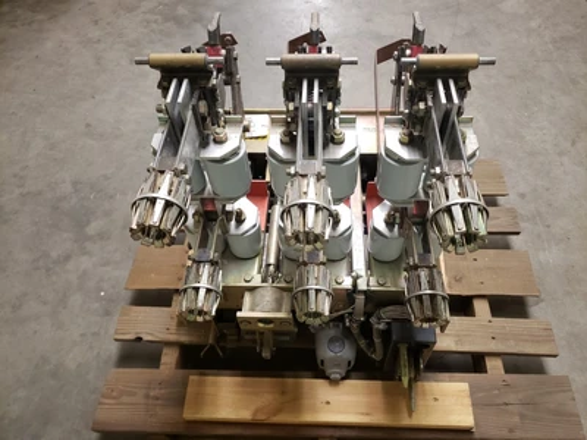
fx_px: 441
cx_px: 294
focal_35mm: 26
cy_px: 220
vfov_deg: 53.1
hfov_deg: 67.3
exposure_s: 1/60
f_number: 1.5
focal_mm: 4.3
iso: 320
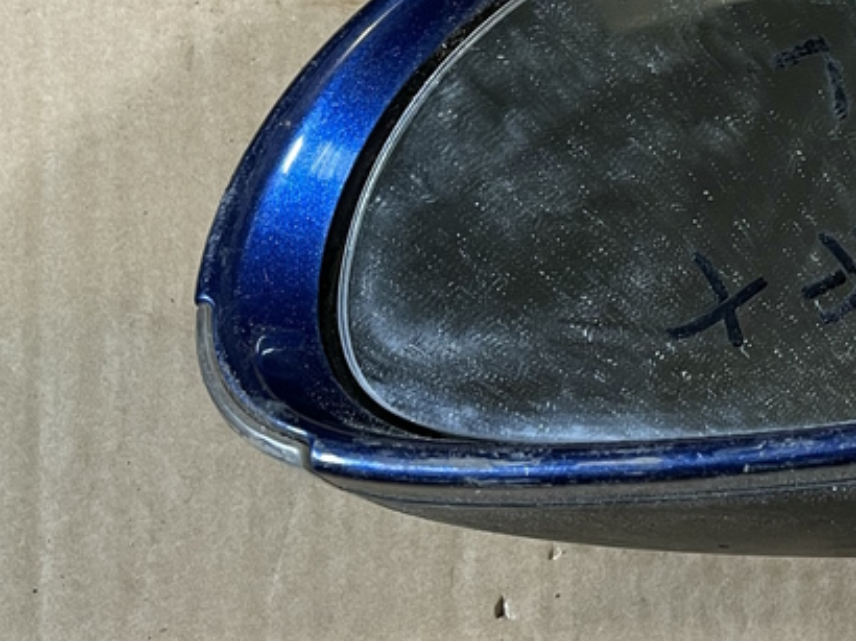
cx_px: 1056
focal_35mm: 65
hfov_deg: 26.2
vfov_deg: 21.7
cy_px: -19
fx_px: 1606
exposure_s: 1/50
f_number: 1.6
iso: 125
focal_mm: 5.1
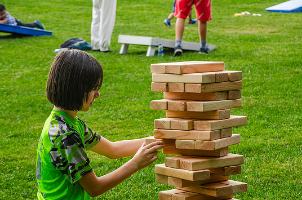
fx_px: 1113
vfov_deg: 10.3
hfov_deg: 15.4
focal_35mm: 133
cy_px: 101
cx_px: 153
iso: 200
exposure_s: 1/200
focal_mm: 82
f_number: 7.1
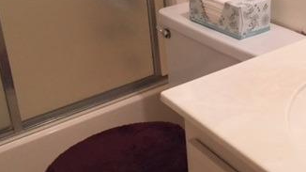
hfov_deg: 33.3
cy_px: 39
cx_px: 223
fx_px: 503
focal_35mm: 62
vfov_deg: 19.2
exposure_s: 1/30
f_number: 2.2
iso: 125
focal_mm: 4.15
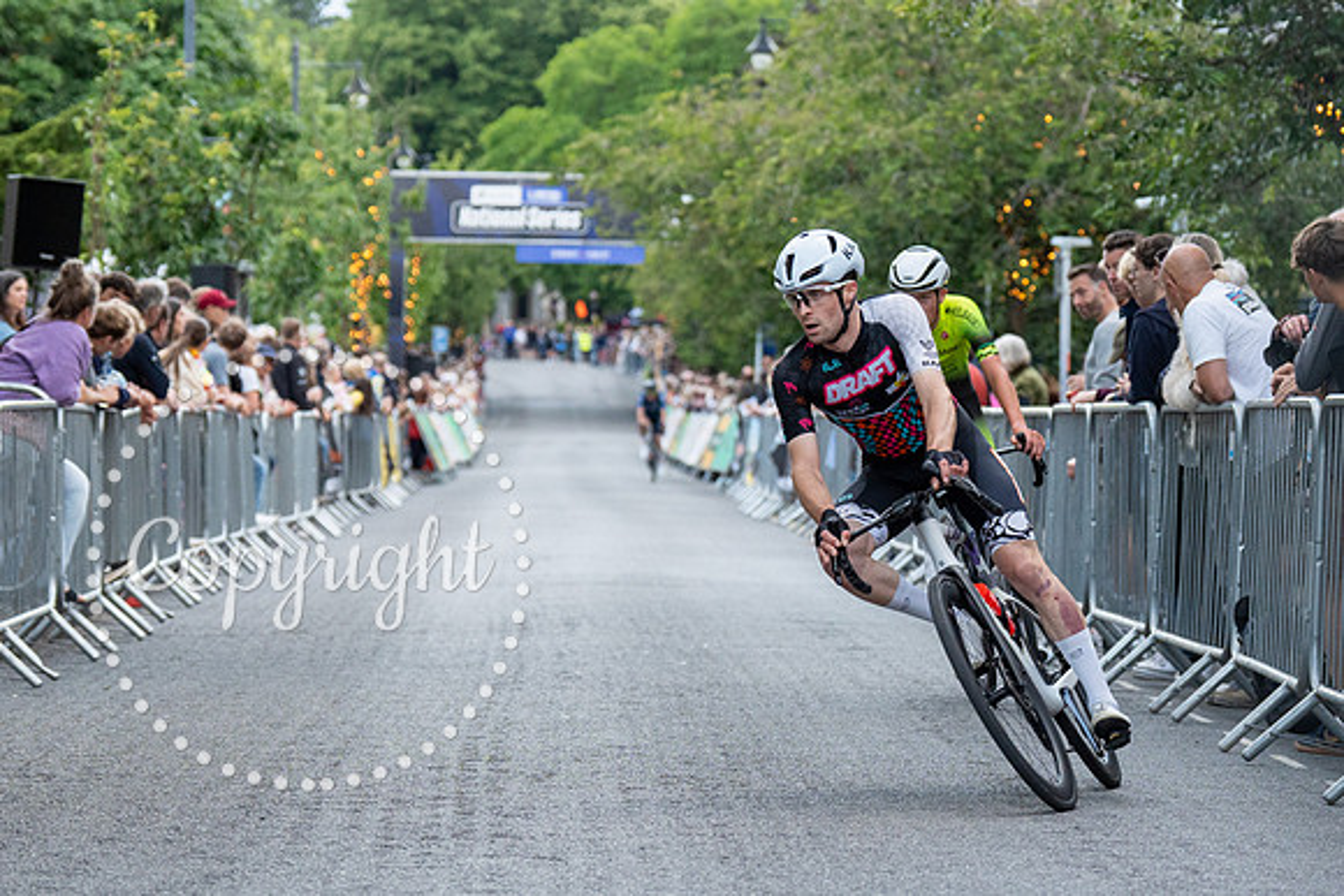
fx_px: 5210
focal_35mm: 140
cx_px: 838
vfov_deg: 9.8
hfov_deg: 14.7
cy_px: 325
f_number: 3.5
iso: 1250
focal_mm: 86
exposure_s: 1/800
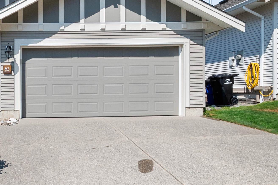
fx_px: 270
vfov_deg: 37.8
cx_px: 21
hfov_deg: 48.0
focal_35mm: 35
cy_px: 86
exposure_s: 1/800
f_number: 9
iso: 250
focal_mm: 10
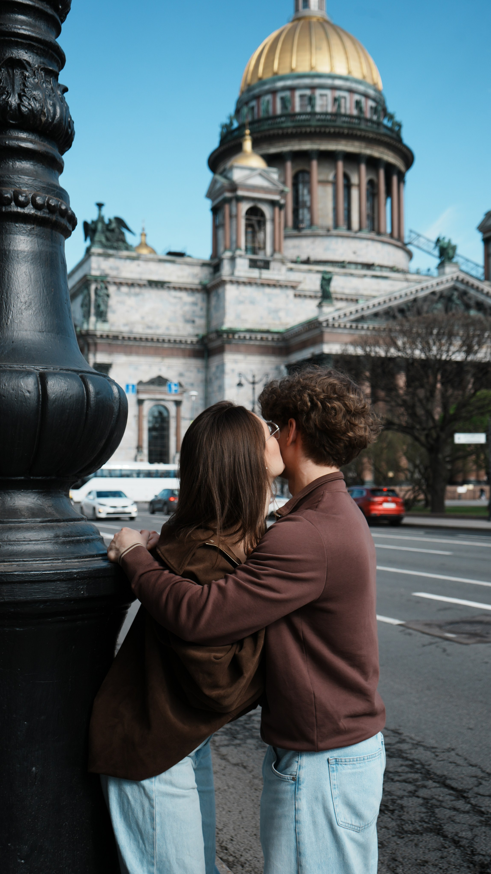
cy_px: 435
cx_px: 275
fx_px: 903
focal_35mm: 39
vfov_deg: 51.6
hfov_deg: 30.4
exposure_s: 1/800
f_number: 5.6
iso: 160
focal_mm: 37
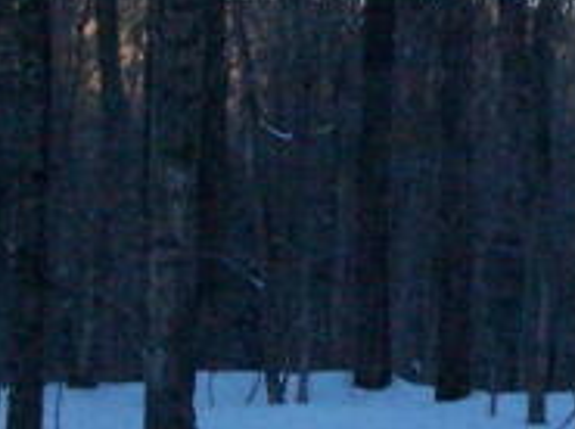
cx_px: 566
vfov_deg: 6.7
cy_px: 109
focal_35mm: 222
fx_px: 3680
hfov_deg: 8.9
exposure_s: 1/640
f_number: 4
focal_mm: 6.7
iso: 400
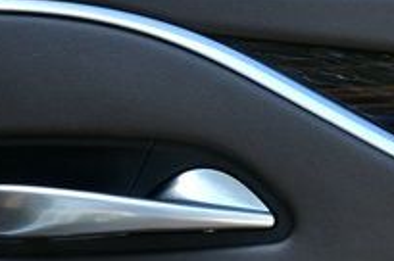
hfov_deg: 16.9
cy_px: 647
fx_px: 1311
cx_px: 325
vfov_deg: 9.9
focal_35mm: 120
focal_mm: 16
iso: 100
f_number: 5
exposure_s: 1/100
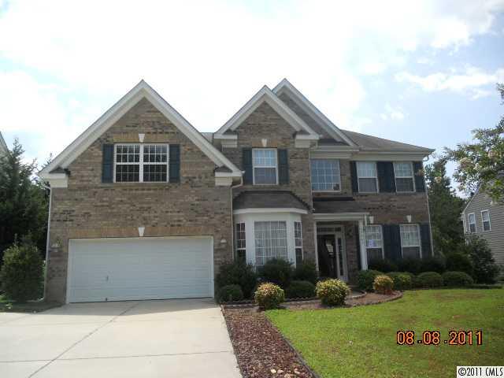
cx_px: 252
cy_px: 189
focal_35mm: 27
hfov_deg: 65.3
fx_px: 393
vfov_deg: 51.4
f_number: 3.2
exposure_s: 1/800
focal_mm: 4.9
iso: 80
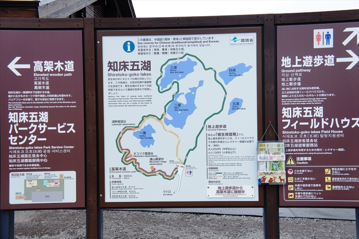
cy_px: 120
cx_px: 180
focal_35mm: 52
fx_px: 523
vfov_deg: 25.7
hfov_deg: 37.9
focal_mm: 35
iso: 200
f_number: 5.6
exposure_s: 1/250
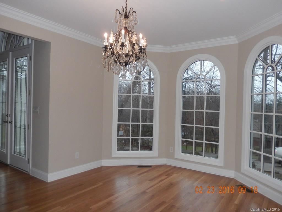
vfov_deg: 54.9
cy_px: 106
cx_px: 141
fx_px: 204
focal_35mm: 25
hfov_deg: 69.4
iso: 220
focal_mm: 4.5
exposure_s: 1/30
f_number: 3.4
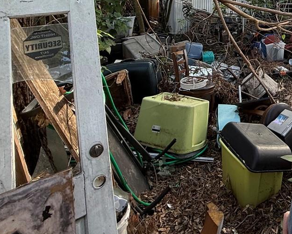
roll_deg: +1.3
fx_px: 302
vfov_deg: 35.5
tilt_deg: +0.3
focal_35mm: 35
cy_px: -29
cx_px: 310
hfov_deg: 42.3
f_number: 2.2
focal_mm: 2.22
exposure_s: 1/132
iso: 64
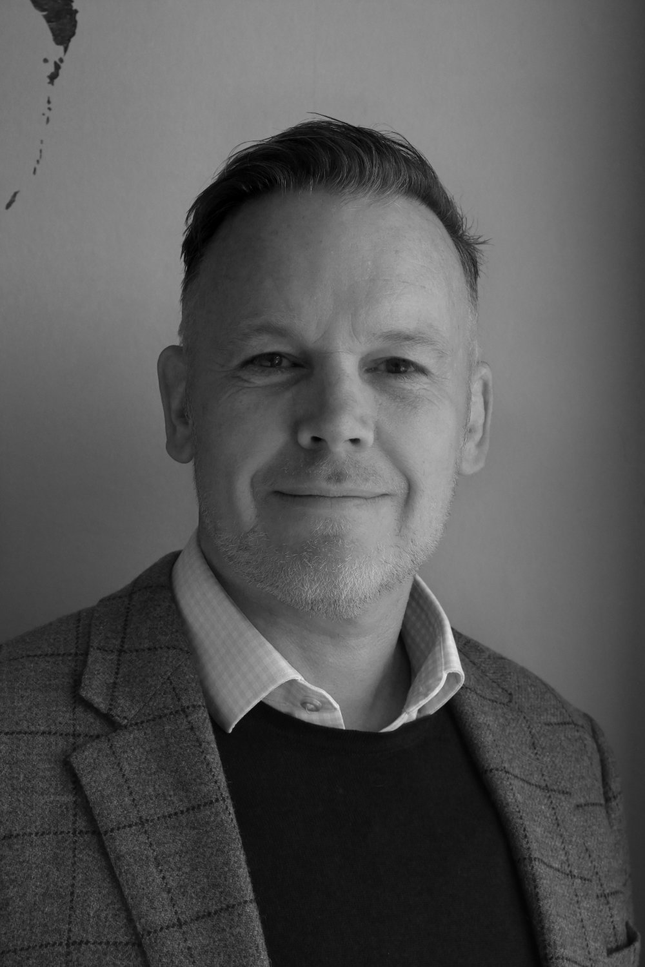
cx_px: 322
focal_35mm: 54
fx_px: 1451
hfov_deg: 25.1
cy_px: 484
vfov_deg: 36.9
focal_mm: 36
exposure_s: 1/400
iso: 1600
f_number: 10
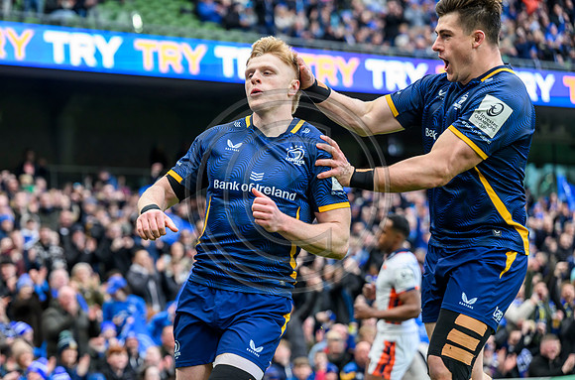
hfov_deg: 15.7
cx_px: 248
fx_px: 2091
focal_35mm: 131
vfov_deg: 10.4
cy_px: 219
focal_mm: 115
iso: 1250
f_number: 3.5
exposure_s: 1/1250
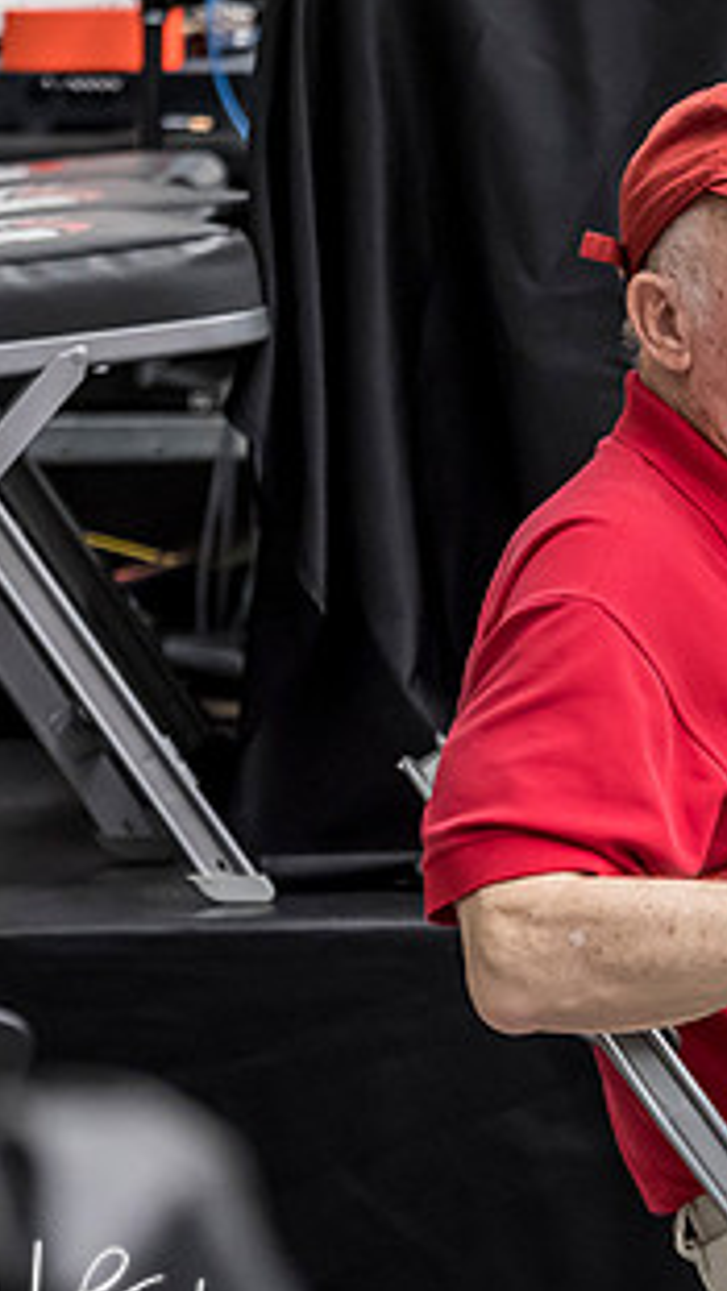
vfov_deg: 3.5
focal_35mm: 609
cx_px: 868
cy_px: 654
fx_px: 20865
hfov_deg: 2.0
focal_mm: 150
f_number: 2.8
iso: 2000
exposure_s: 1/500
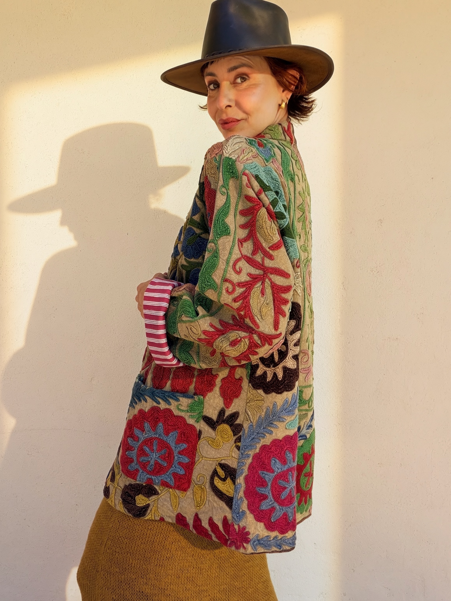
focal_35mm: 30
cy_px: 300
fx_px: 521
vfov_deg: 60.0
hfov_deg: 46.8
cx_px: 226
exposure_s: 1/367
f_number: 1.9
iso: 25
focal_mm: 2.71
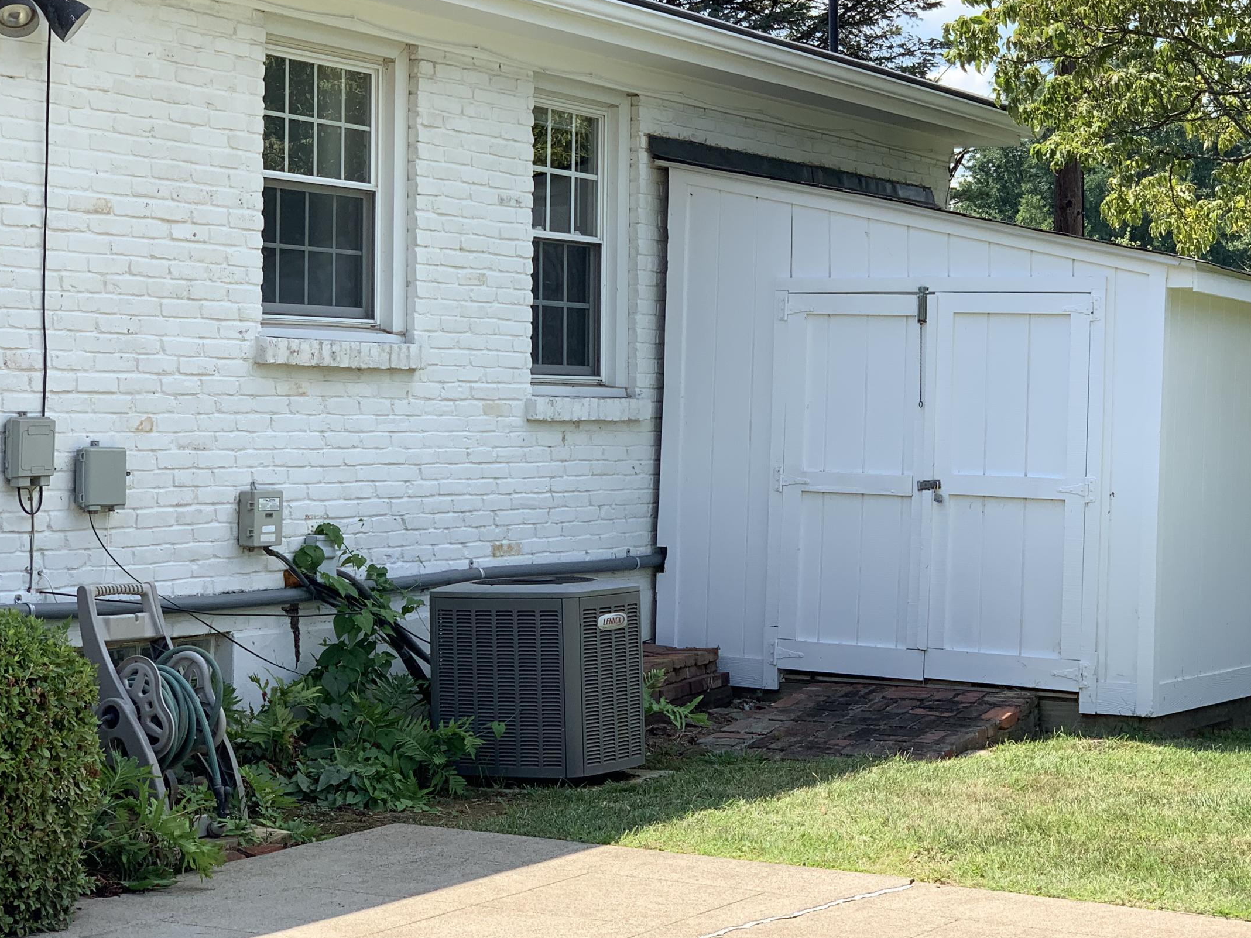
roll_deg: -0.5
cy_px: 359
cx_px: 704
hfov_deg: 26.7
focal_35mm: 73
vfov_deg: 20.1
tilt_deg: +1.2
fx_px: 2638
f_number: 2.4
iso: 16
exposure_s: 1/457
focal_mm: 6
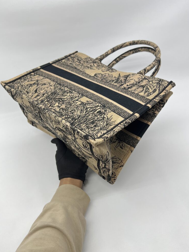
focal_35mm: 27
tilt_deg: -36.3
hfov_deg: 51.4
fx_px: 196
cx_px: 96
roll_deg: +6.3
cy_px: 123
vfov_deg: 65.3
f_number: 1.5
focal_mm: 5.7
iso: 40
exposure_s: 1/100
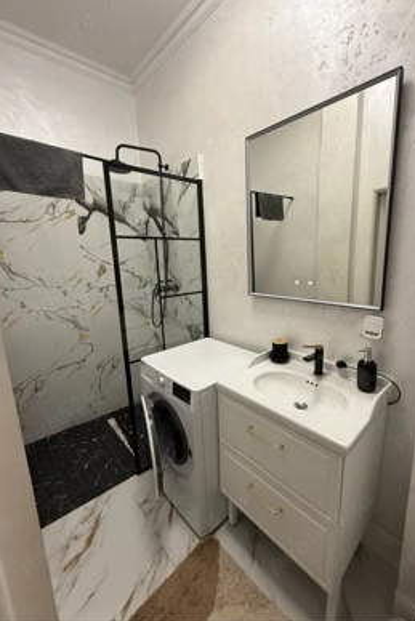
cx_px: 228
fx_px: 259
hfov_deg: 77.2
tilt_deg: -11.0
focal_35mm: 15
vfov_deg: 100.4
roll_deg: +0.7
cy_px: 304
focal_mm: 2.22
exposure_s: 1/99
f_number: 2.2
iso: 200
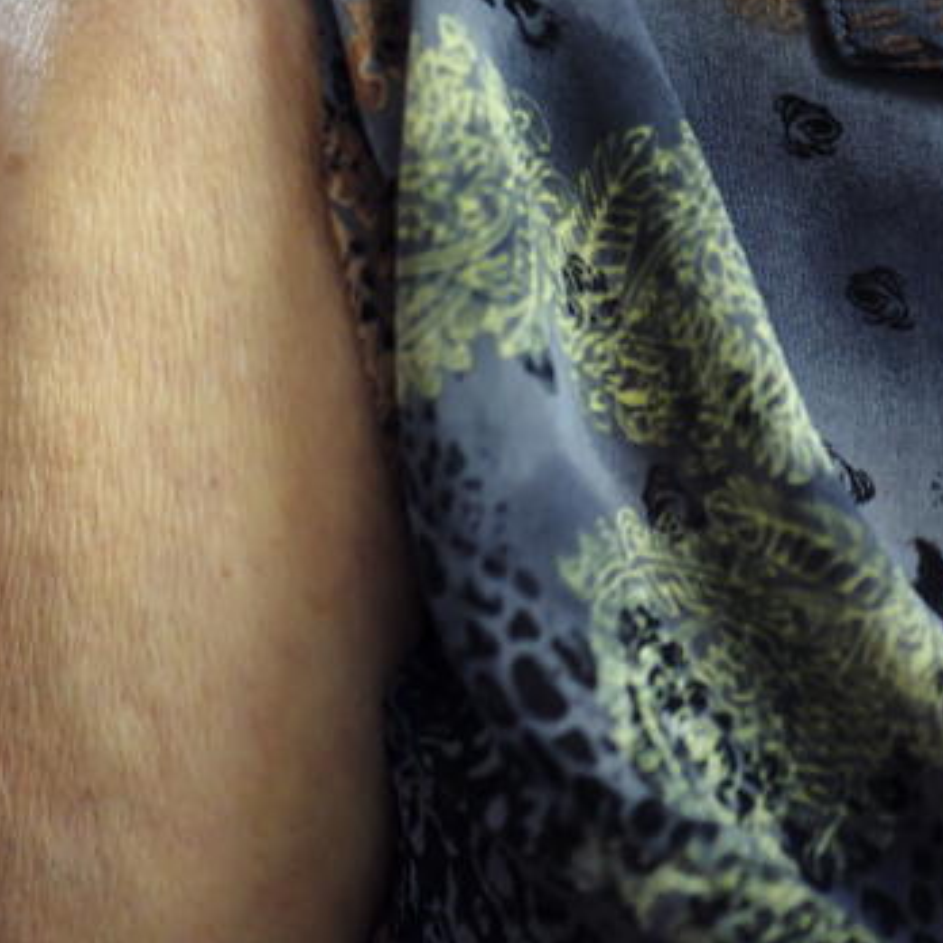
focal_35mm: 205
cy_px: 257
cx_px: -57
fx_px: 6318
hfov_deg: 8.5
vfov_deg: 8.5
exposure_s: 1/80
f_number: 3
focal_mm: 105
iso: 3200
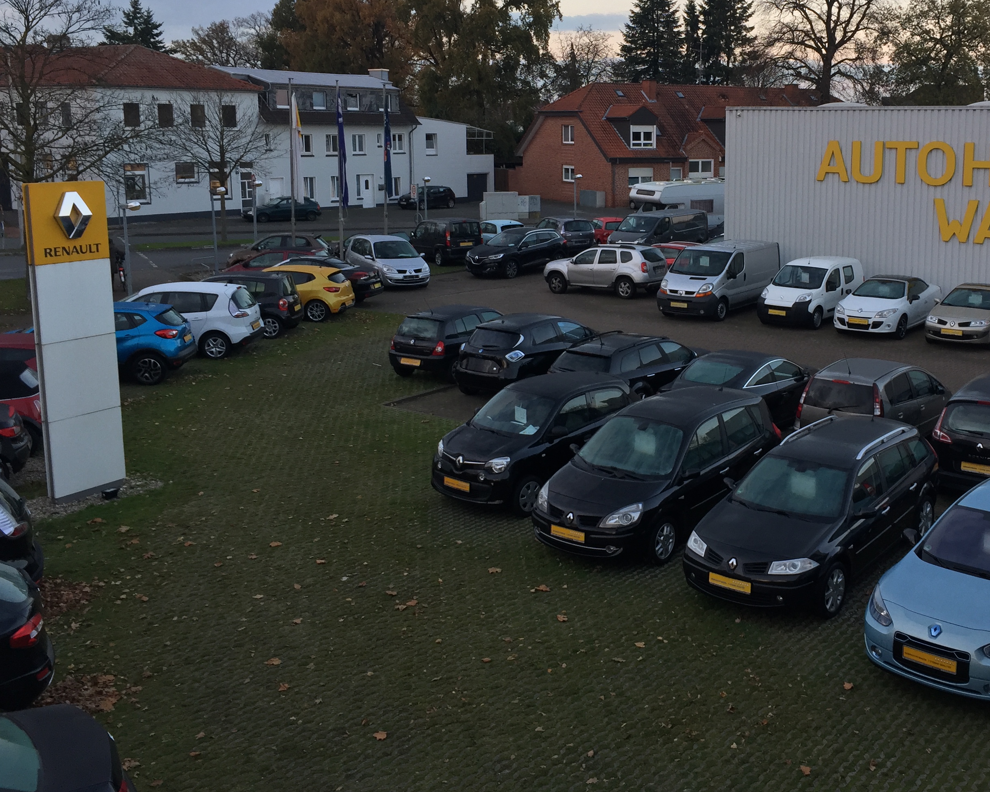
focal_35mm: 38
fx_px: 1113
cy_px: 309
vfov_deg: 39.0
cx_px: 663
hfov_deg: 47.1
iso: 40
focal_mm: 4.15
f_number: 2.2
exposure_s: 1/100
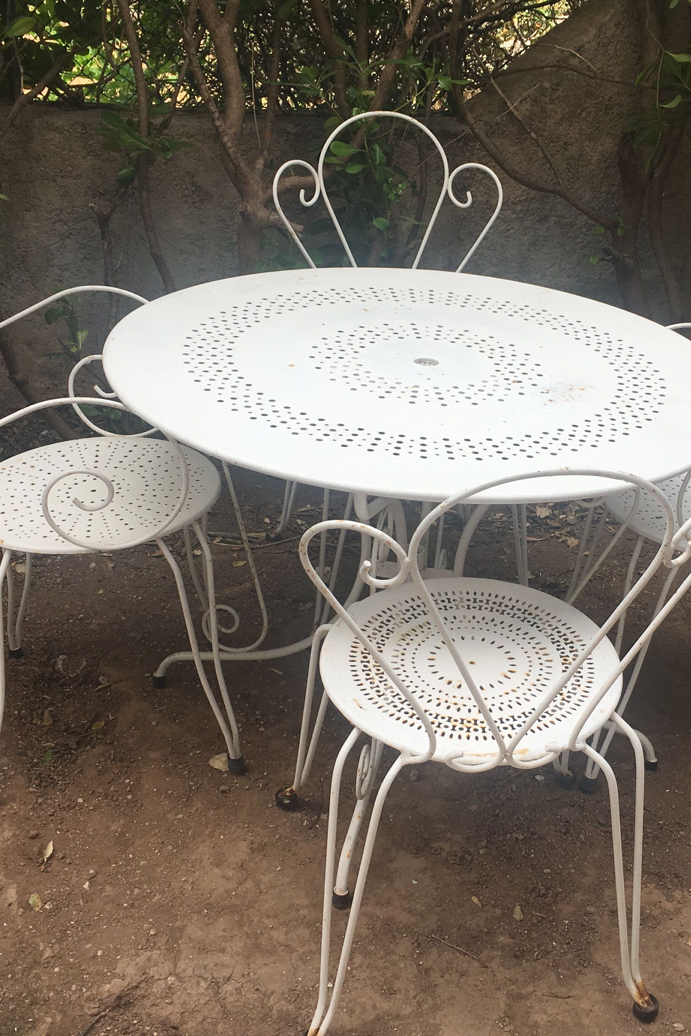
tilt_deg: -27.0
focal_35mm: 44
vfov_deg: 44.5
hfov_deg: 30.3
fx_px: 1267
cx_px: 448
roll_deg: -4.0
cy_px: 536
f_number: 2.2
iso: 25
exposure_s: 1/509
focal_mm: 4.15
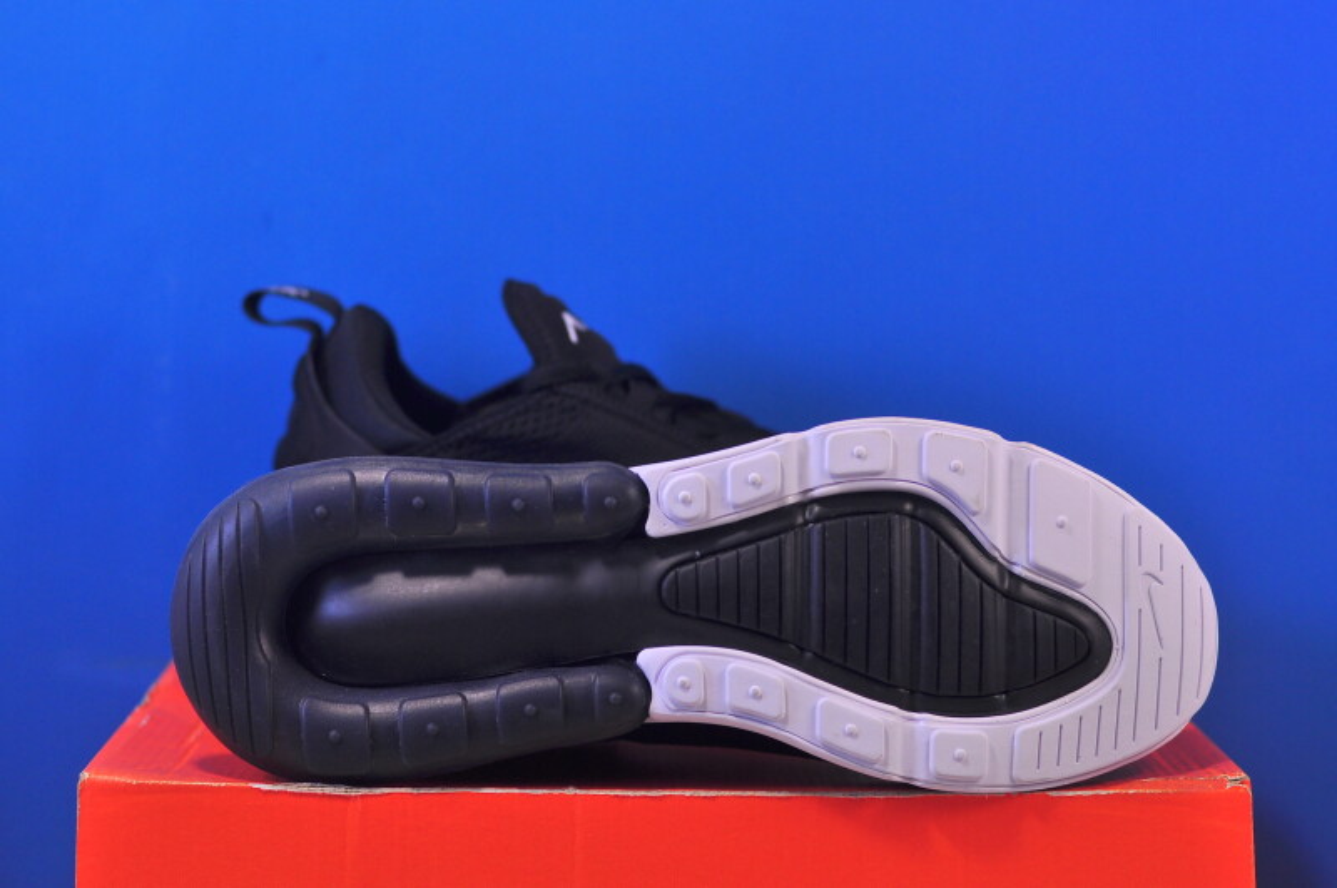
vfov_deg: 18.1
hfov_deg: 27.0
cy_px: 444
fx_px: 2781
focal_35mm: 75
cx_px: 668
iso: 250
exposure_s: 1/320
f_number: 2.8
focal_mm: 50
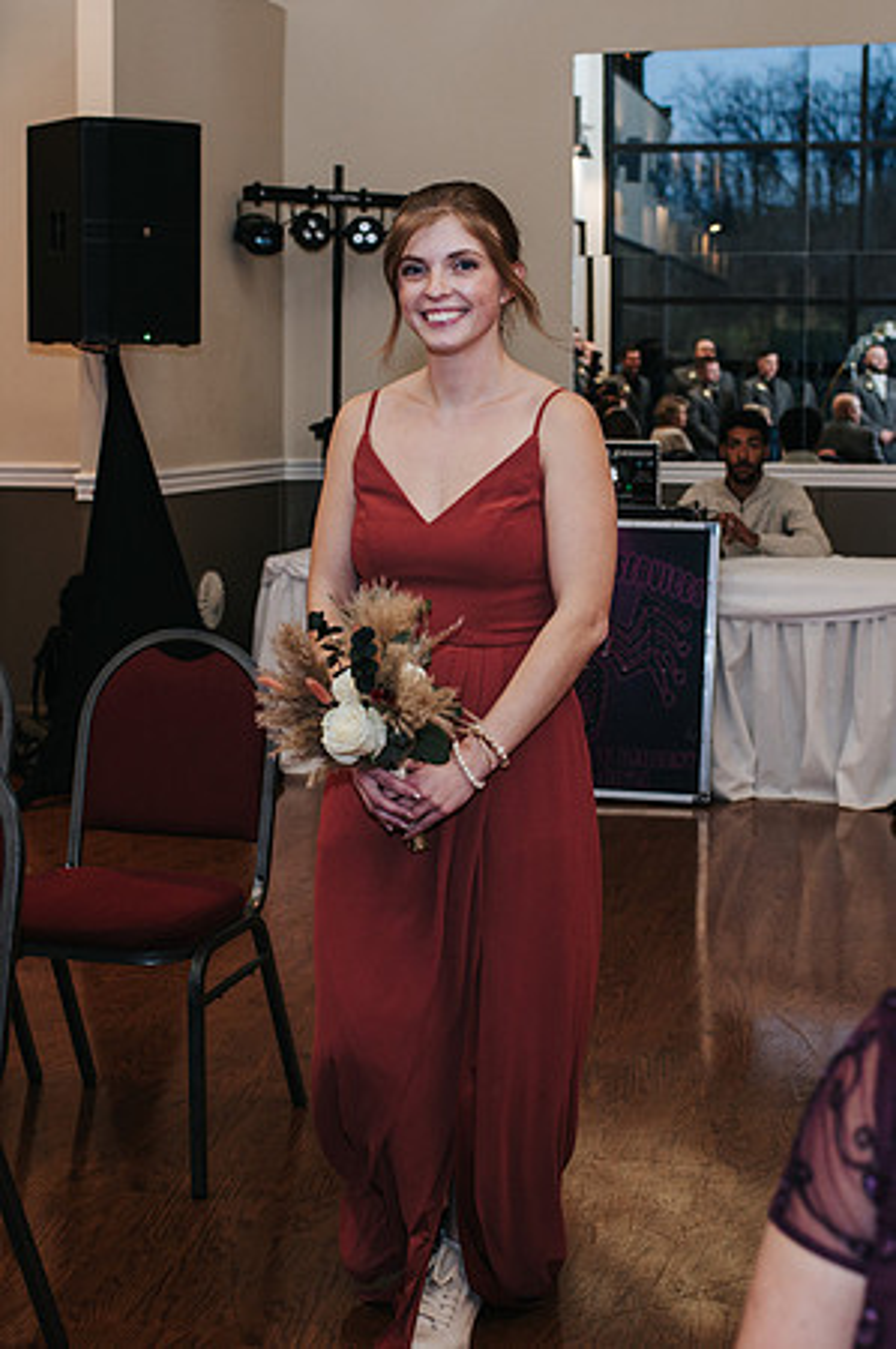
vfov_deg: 35.6
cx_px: 430
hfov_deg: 24.1
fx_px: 2101
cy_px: 628
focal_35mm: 56
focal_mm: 35
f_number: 3.2
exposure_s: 1/200
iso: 800
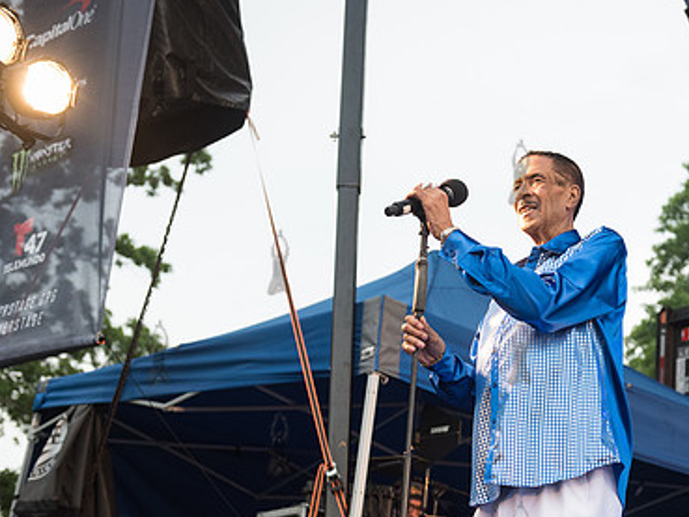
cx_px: 519
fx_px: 1354
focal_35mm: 68
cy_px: 352
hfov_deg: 28.1
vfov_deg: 21.5
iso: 1250
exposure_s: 1/320
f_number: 3.5
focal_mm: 45
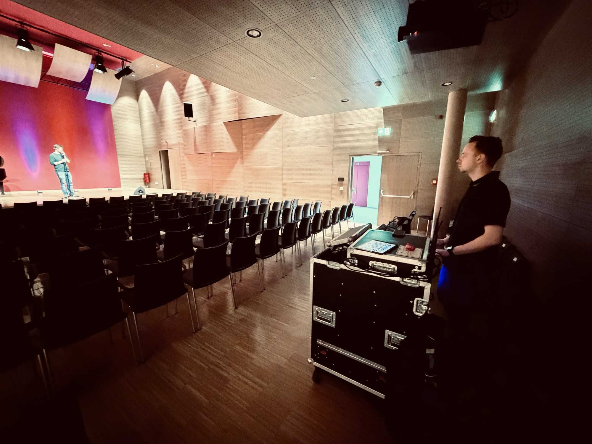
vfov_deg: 85.7
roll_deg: -0.3
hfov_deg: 102.1
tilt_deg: -10.4
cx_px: 296
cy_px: 222
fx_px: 239
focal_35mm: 14
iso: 1600
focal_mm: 2.22
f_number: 2.2
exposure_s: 1/40
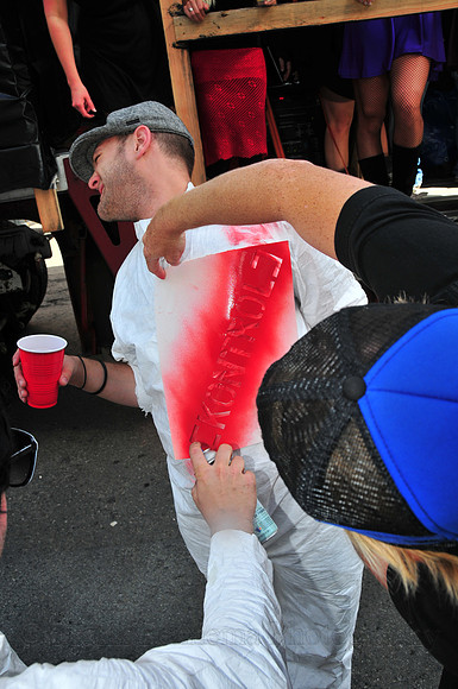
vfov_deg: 62.0
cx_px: 229
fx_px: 574
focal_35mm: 30
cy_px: 344
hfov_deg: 43.5
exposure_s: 1/250
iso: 200
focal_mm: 20
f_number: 8
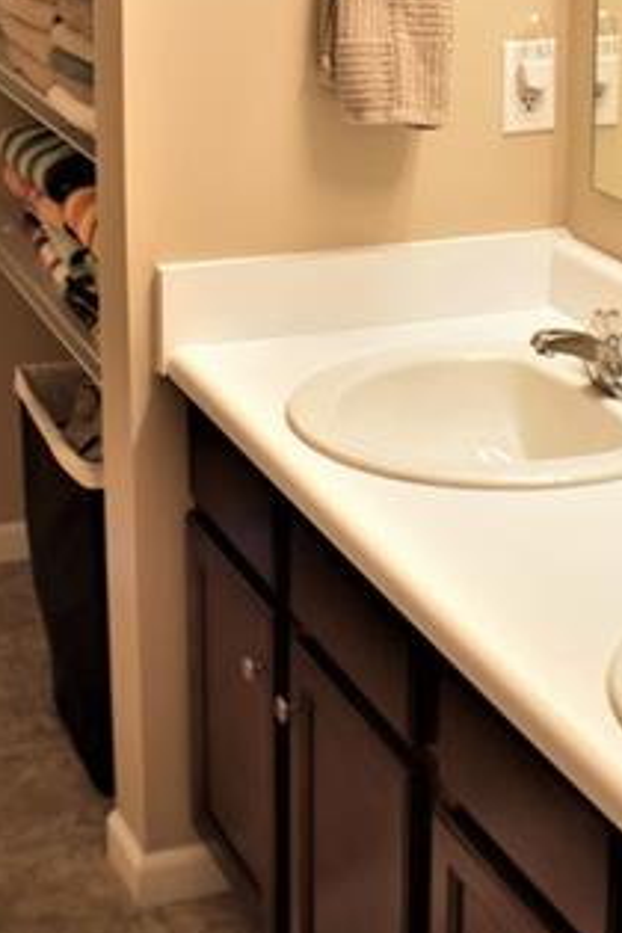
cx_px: 459
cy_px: 53
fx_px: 2462
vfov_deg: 20.9
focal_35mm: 95
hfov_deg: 14.3
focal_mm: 26
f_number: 4
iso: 100
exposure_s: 1/6
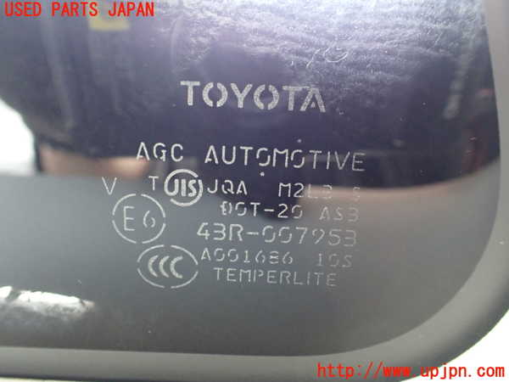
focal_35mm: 30
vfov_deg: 46.8
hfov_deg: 60.0
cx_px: 254
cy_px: 191
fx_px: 441
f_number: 2.3
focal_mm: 5.4
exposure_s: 1/30
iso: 1000
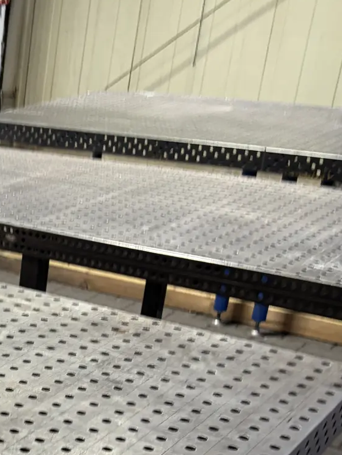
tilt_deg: -18.8
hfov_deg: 18.2
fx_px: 882
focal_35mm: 67
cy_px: 393
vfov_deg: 28.1
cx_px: -241
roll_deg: +0.6
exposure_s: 1/50
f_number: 1.6
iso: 100
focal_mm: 5.96
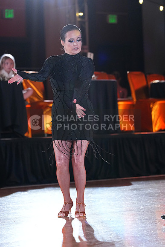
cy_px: 124
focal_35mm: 195
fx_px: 1340
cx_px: 82
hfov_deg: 7.0
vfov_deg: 10.5
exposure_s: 1/400
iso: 5000
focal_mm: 195
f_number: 5
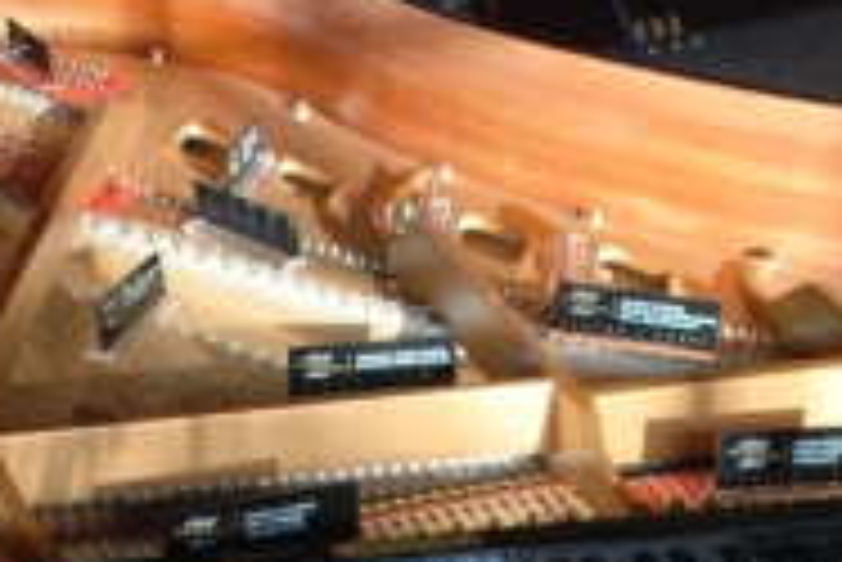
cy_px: 753
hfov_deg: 19.1
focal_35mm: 107
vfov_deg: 12.4
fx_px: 2504
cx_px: 360
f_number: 4
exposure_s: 1/30
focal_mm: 26
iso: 220
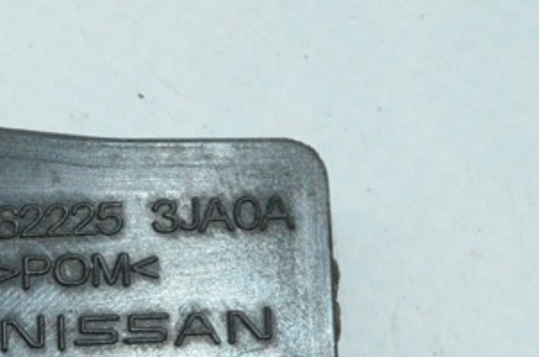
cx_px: 96
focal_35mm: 175
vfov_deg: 7.8
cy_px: 237
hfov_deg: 11.7
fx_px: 2616
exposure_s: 1/30
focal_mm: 55
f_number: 36
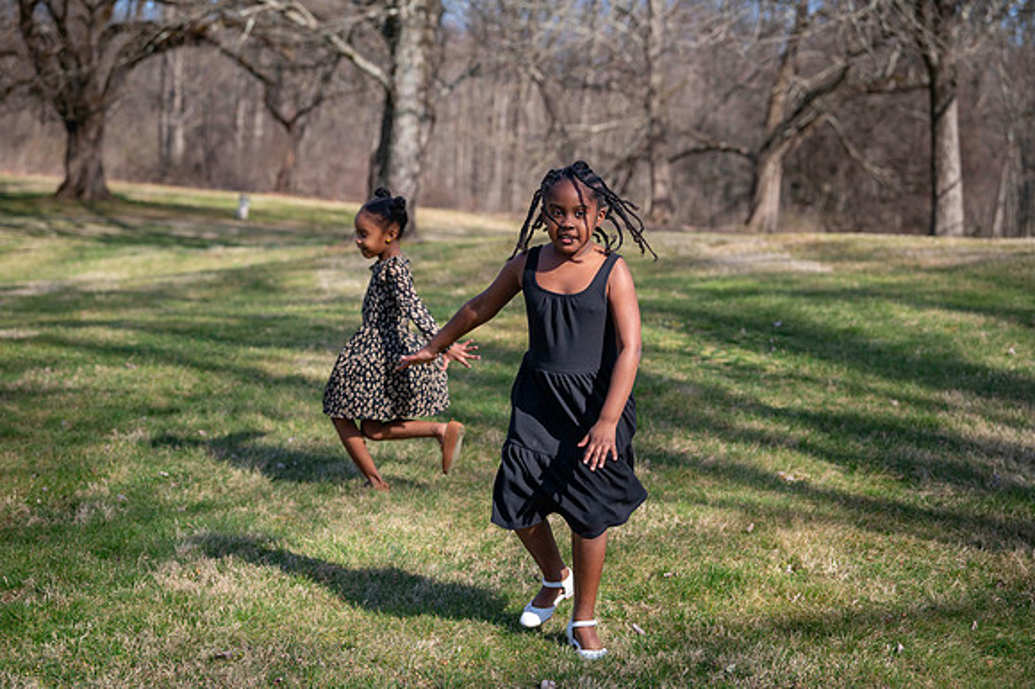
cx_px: 518
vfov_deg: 19.4
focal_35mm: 70
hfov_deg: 28.9
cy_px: 344
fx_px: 2011
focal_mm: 70
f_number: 4
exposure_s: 1/1000
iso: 250
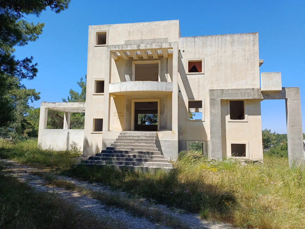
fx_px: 229
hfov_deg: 67.3
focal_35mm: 26
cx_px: 156
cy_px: 114
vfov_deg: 53.1
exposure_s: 1/1024
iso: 50
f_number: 1.8
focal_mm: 4.65
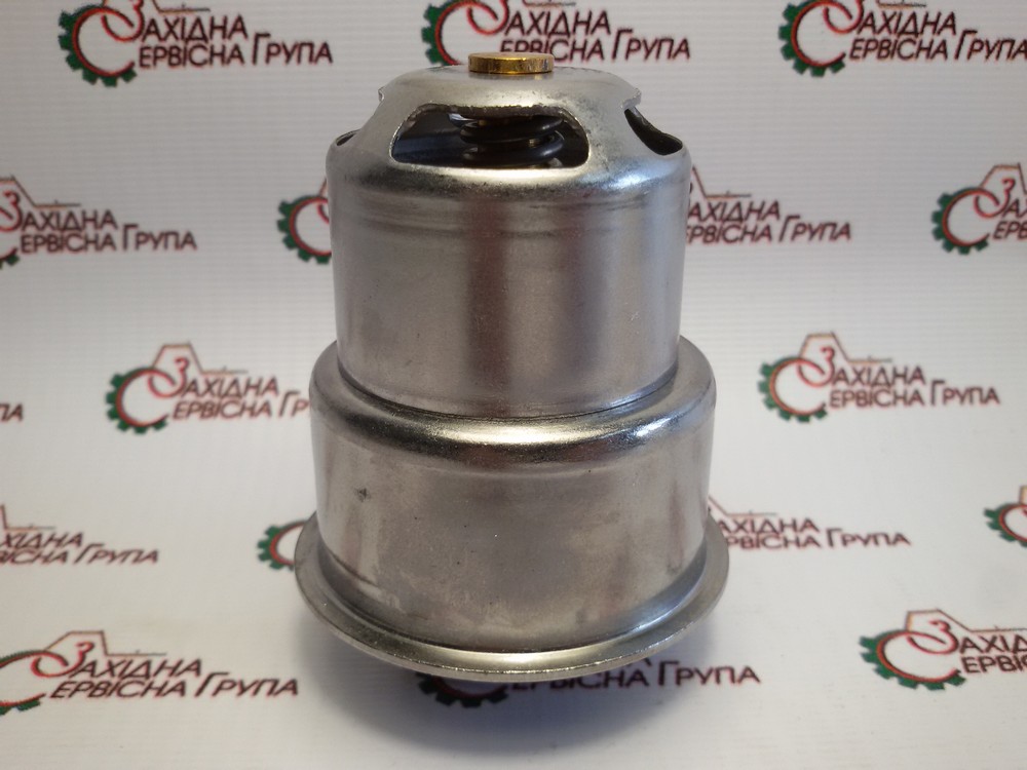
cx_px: 514
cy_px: 385
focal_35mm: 31
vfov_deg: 45.4
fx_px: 920
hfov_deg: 58.4
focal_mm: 2.93
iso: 50
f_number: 2.4
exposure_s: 1/100
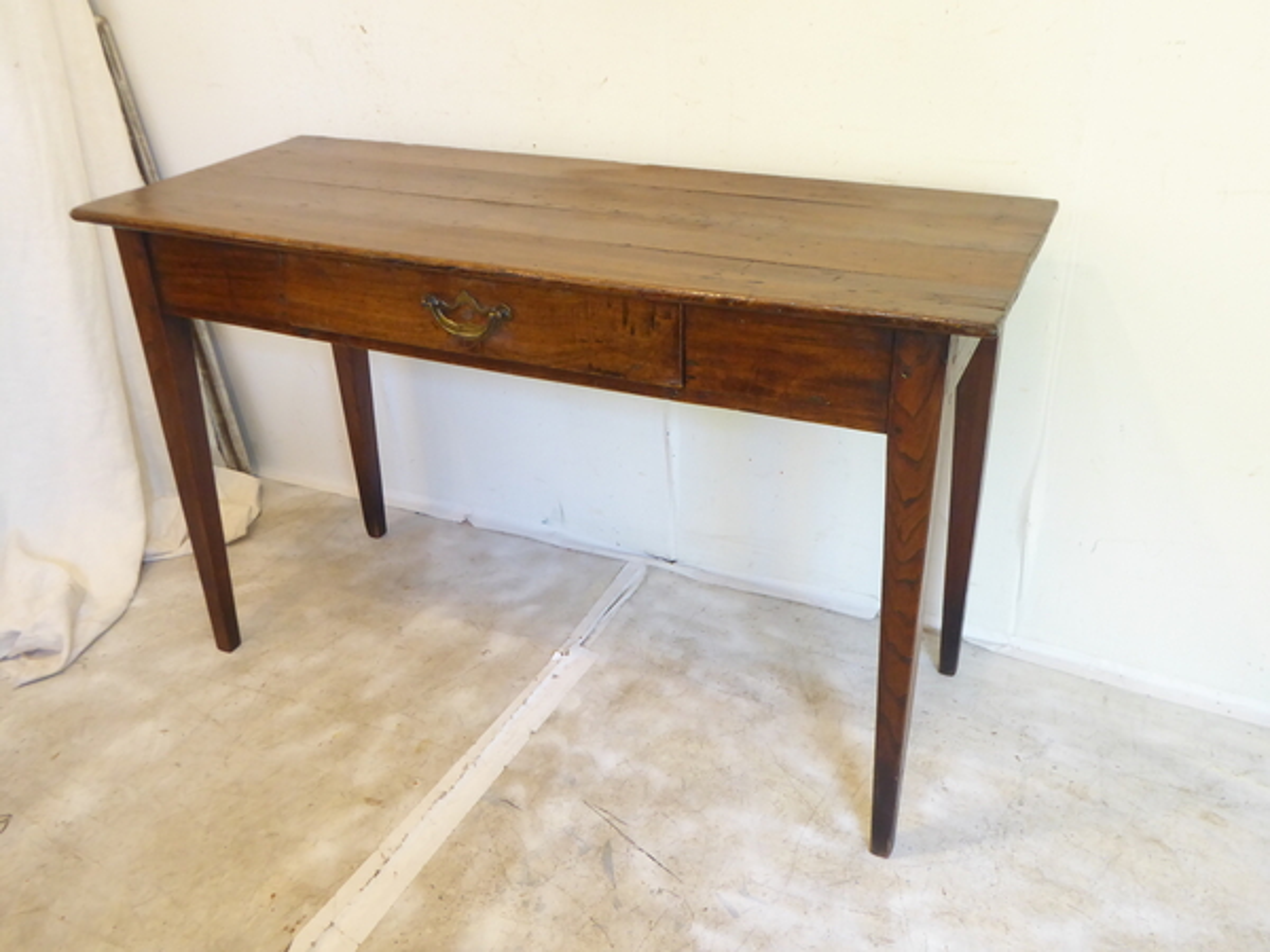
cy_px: 476
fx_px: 1174
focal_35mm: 32
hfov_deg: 56.8
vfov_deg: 44.2
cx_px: 635
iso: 400
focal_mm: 5.4
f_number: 3.5
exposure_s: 1/20
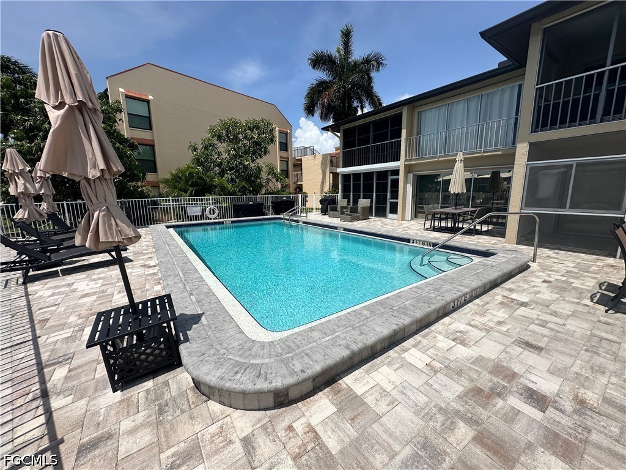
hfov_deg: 102.1
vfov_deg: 85.7
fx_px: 253
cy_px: 235
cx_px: 313
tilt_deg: -10.7
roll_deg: +0.1
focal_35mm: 14
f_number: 2.2
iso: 50
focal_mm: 2.22
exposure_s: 1/4651
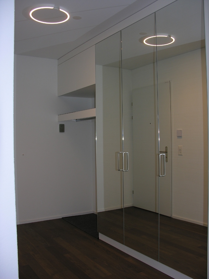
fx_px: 282
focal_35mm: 35
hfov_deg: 40.7
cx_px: 104
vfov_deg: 52.6
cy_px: 140
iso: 50
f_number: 2.8
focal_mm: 8.9
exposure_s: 1/60.1
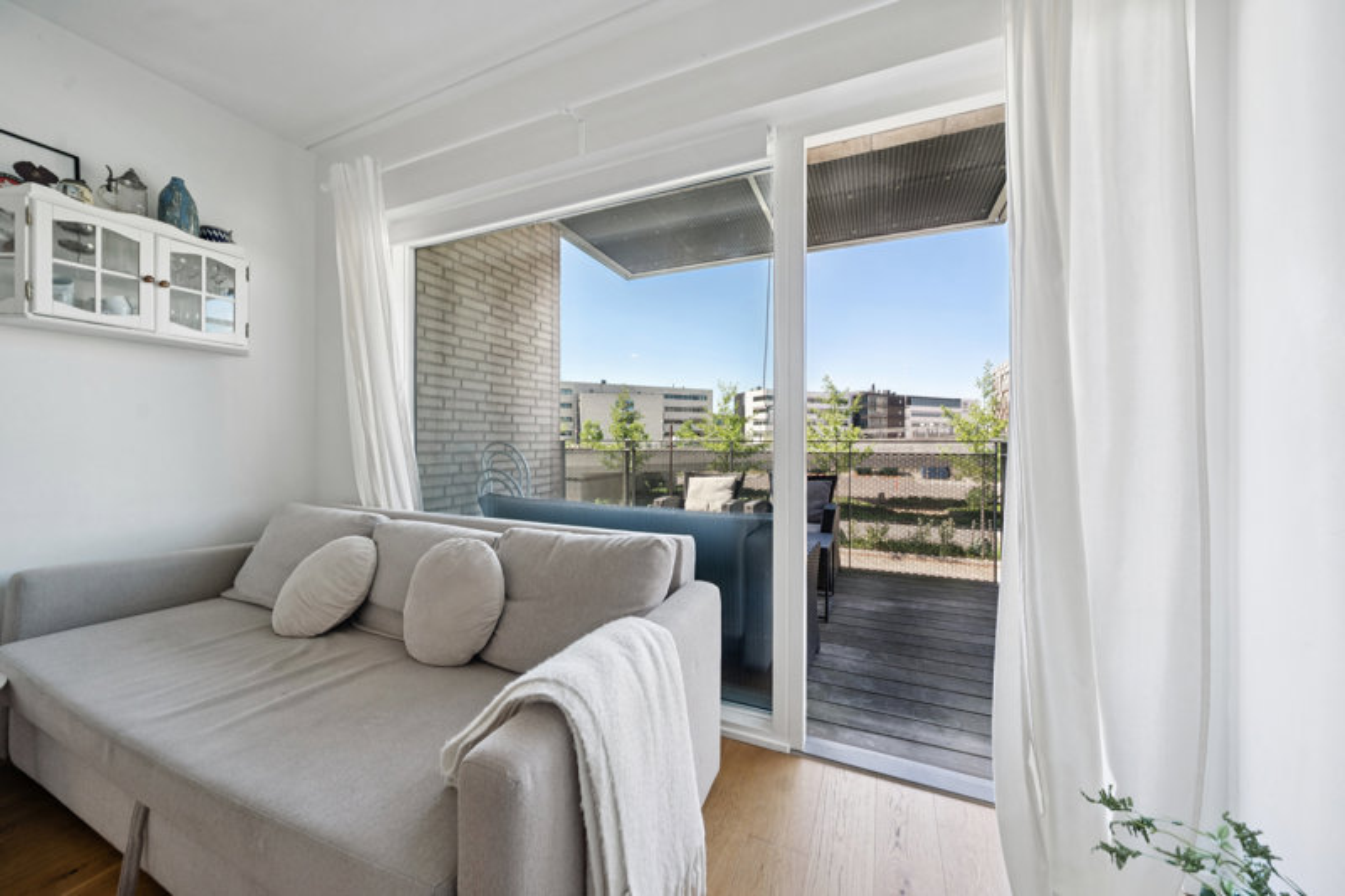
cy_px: 448
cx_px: 672
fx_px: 448
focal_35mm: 12
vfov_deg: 90.0
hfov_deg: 112.6
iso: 500
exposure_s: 1/250
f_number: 6.3
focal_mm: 12
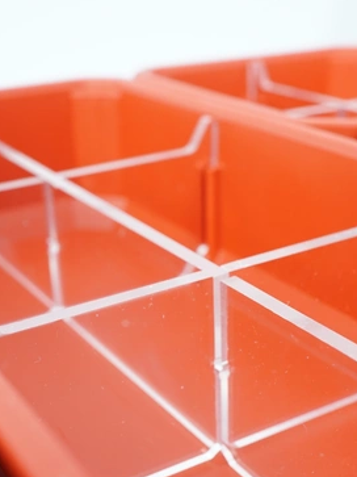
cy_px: 266
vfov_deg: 31.7
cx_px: 164
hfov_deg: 24.0
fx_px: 839
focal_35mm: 61
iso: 800
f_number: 7.1
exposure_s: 1/60
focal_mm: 24
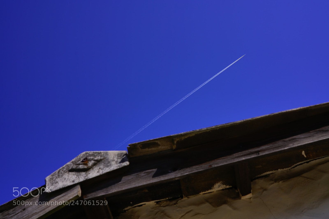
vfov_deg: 34.2
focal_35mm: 39
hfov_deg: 49.5
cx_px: 164
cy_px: 110
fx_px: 356
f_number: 10
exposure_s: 1/200
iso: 50
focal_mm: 39
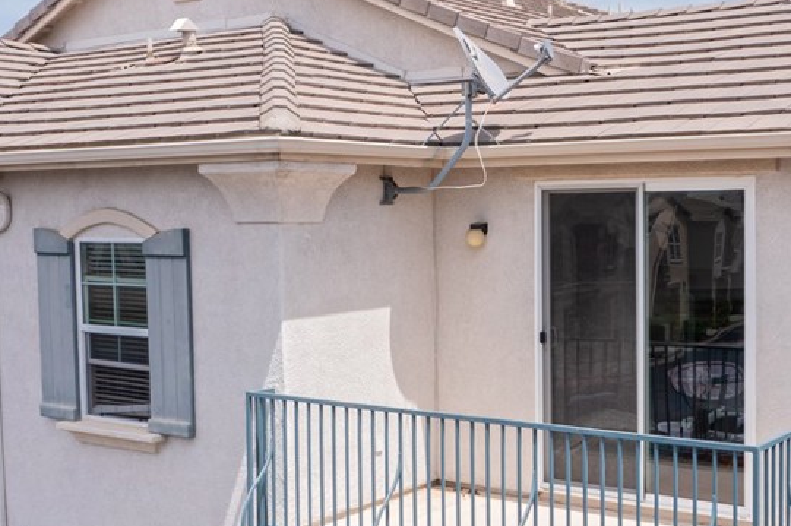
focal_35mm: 53
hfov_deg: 37.2
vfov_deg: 25.5
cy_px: 298
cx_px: 512
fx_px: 1164
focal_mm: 10.26
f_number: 5.6
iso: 100
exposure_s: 1/400
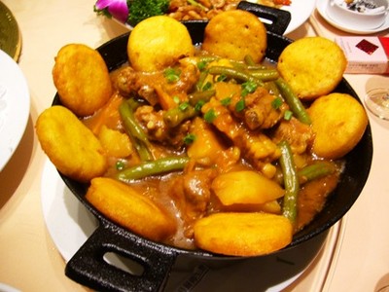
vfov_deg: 40.7
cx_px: 194
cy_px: 146
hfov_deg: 52.6
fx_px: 393
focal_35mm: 35
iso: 160
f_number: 2.8
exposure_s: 1/15
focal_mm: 5.8
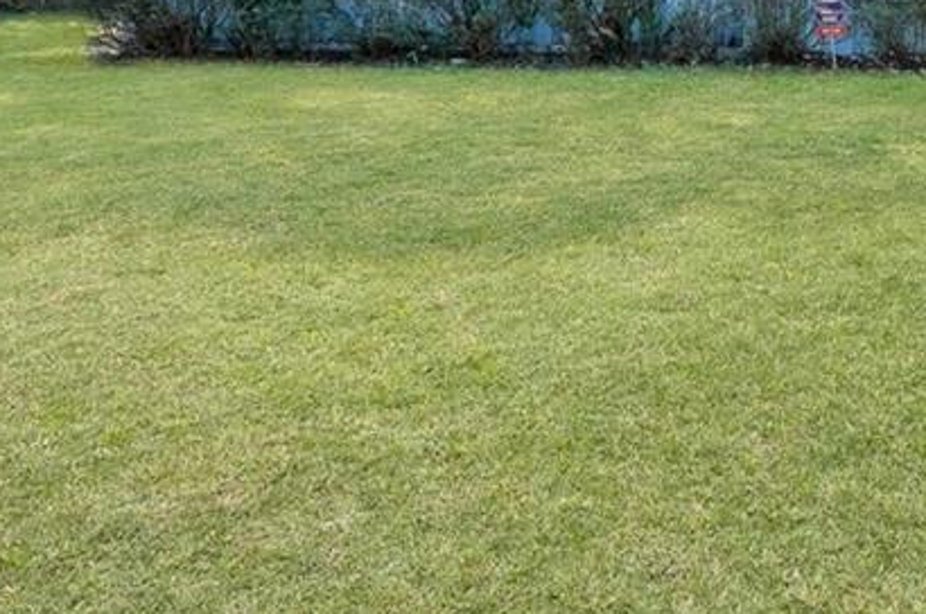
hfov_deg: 43.7
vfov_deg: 29.8
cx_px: 858
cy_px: -71
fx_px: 1027
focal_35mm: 40
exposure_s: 1/250
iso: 320
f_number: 9
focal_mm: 16
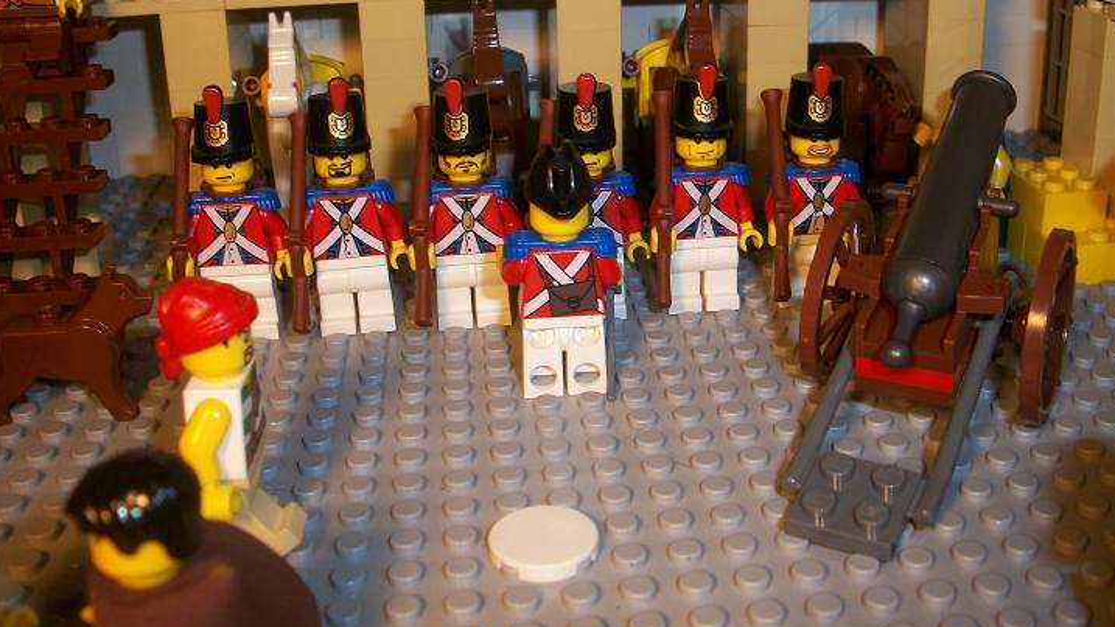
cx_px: 564
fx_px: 1153
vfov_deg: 30.3
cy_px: 227
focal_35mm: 39
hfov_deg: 51.6
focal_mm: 6.3
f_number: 3.1
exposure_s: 1/30
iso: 80
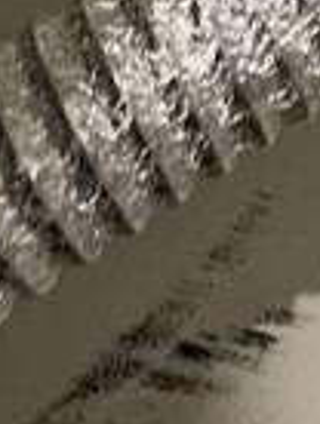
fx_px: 3748
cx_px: 718
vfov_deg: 6.4
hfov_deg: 4.8
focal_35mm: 305
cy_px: -280
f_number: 2.8
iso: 20
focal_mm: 6.6
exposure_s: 1/23
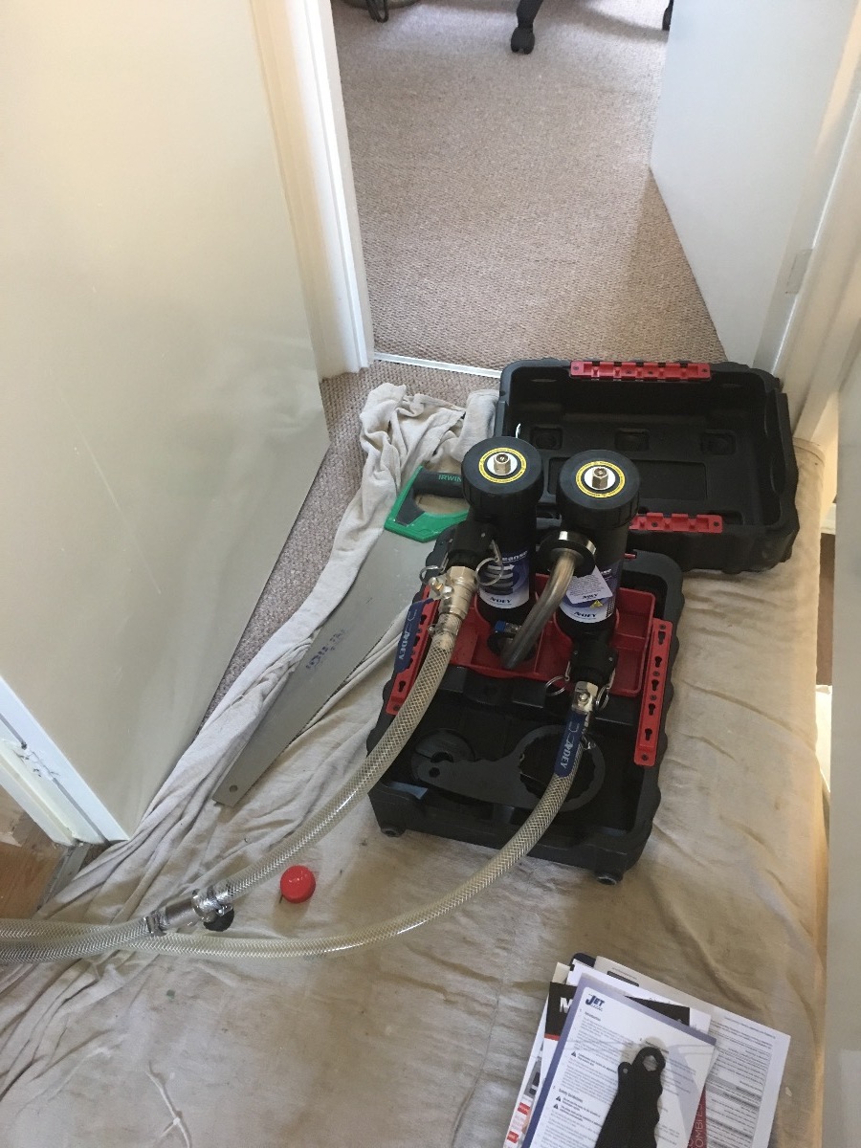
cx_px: 430
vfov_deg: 61.7
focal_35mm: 29
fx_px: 962
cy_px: 574
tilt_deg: -52.3
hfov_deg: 48.2
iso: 80
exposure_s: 1/10
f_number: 2.2
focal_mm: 4.15
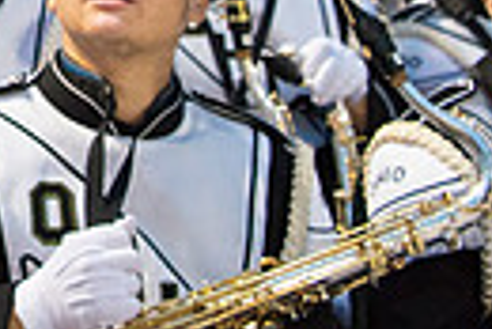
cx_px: -378
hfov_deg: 16.2
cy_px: -270
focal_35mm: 107
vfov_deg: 11.8
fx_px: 1464
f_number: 3.2
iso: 2000
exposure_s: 1/320
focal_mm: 24
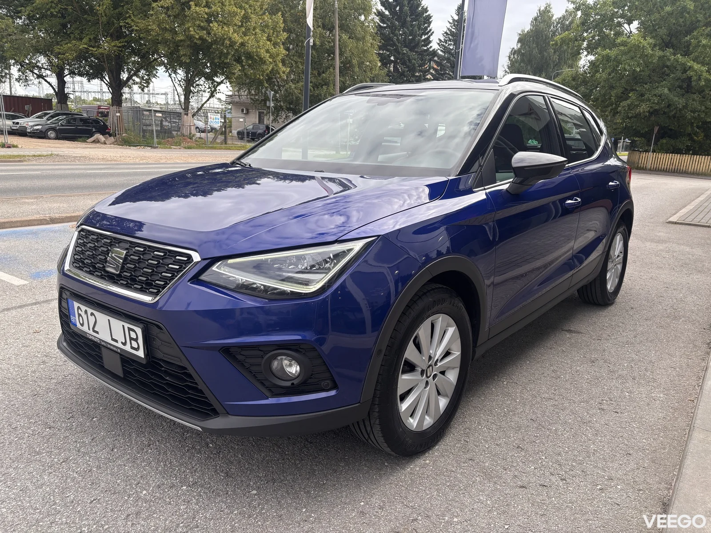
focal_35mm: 26
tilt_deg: -14.0
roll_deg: -3.6
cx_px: 356
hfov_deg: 67.3
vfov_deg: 53.1
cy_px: 266
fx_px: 534
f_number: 1.6
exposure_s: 1/887
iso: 50
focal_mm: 5.96
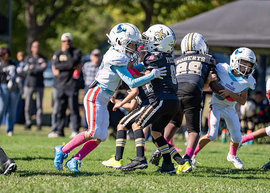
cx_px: 105
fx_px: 2305
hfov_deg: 6.7
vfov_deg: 4.8
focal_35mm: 301
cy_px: 109
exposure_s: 1/2000
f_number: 2.8
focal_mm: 200
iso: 100
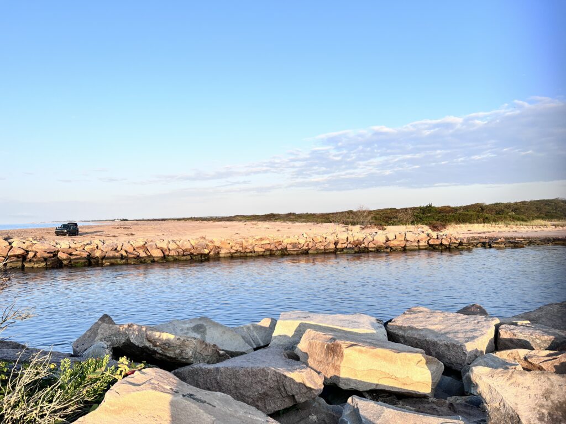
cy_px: 212
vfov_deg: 53.1
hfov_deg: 67.3
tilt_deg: +0.5
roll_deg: +1.2
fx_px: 425
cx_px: 283
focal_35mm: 26
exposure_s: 1/1724
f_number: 1.5
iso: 50
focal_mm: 5.7
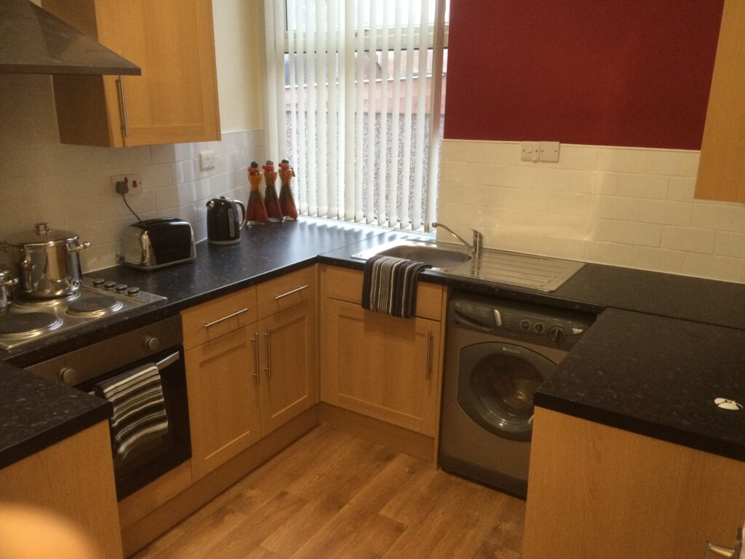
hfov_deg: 61.7
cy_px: 280
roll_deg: -0.1
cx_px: 372
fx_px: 624
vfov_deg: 48.2
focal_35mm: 29
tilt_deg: -18.1
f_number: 2.2
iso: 200
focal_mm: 4.15
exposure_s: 1/30
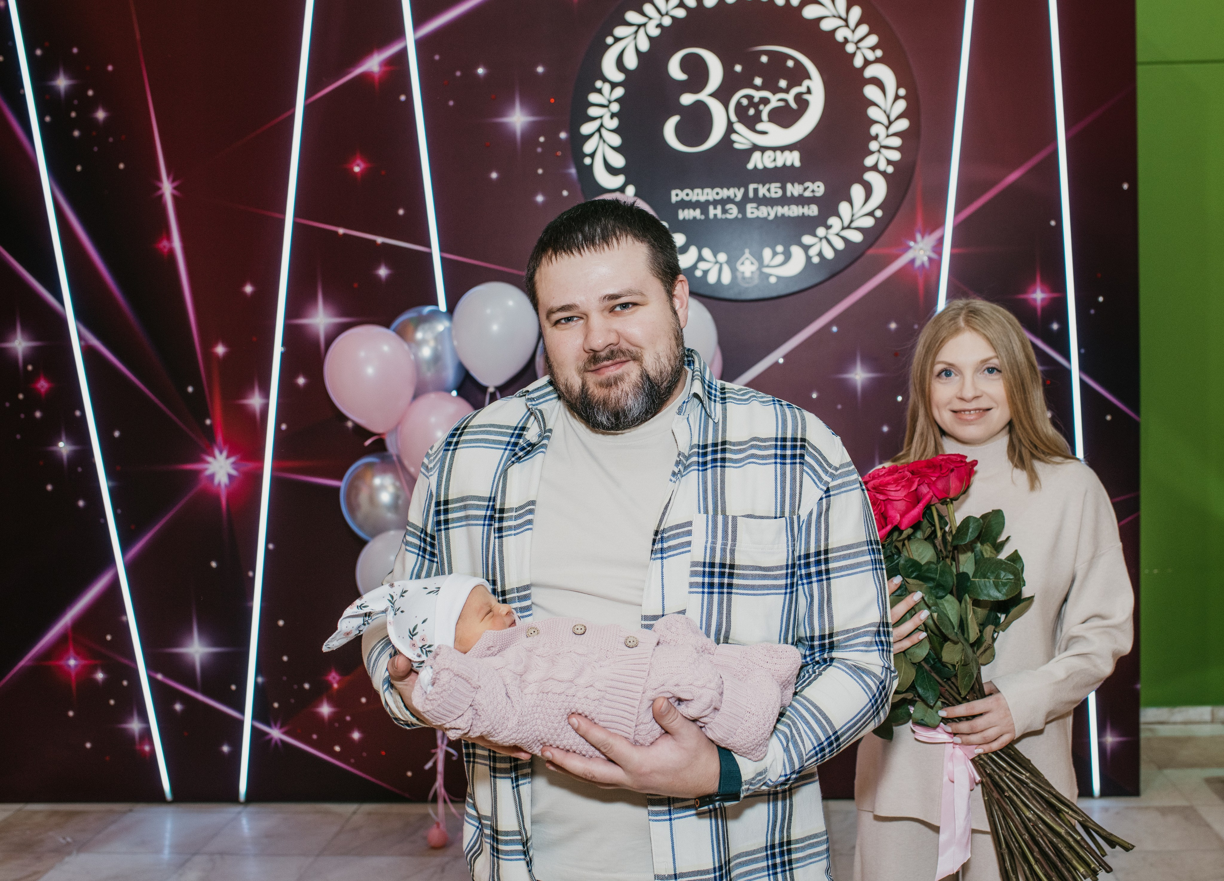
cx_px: 668
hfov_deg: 46.1
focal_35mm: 41
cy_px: 428
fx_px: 1437
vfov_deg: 34.1
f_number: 4.5
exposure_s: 1/160
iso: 320
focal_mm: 35
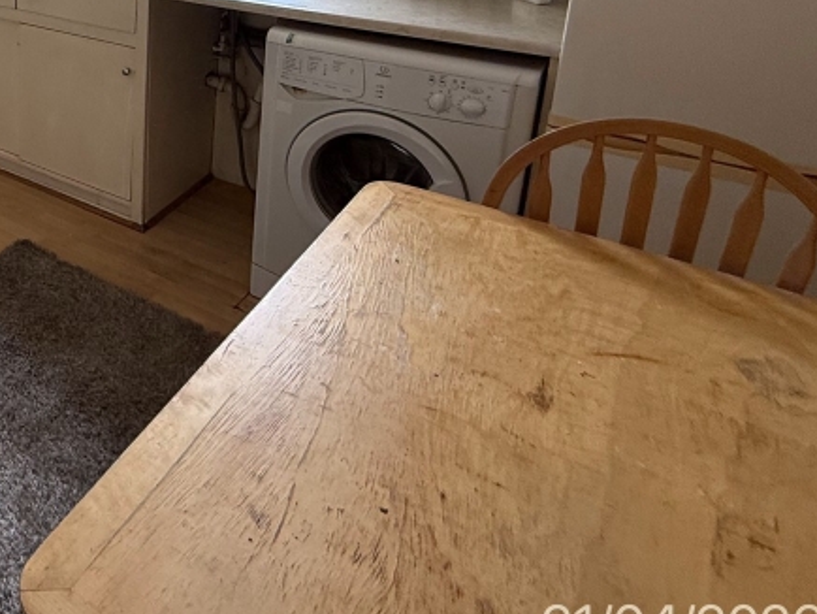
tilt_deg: -14.6
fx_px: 779
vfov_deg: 38.4
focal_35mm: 33
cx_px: -55
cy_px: 8
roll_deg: +1.4
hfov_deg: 44.2
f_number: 2.2
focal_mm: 2.22
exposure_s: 1/99
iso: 125
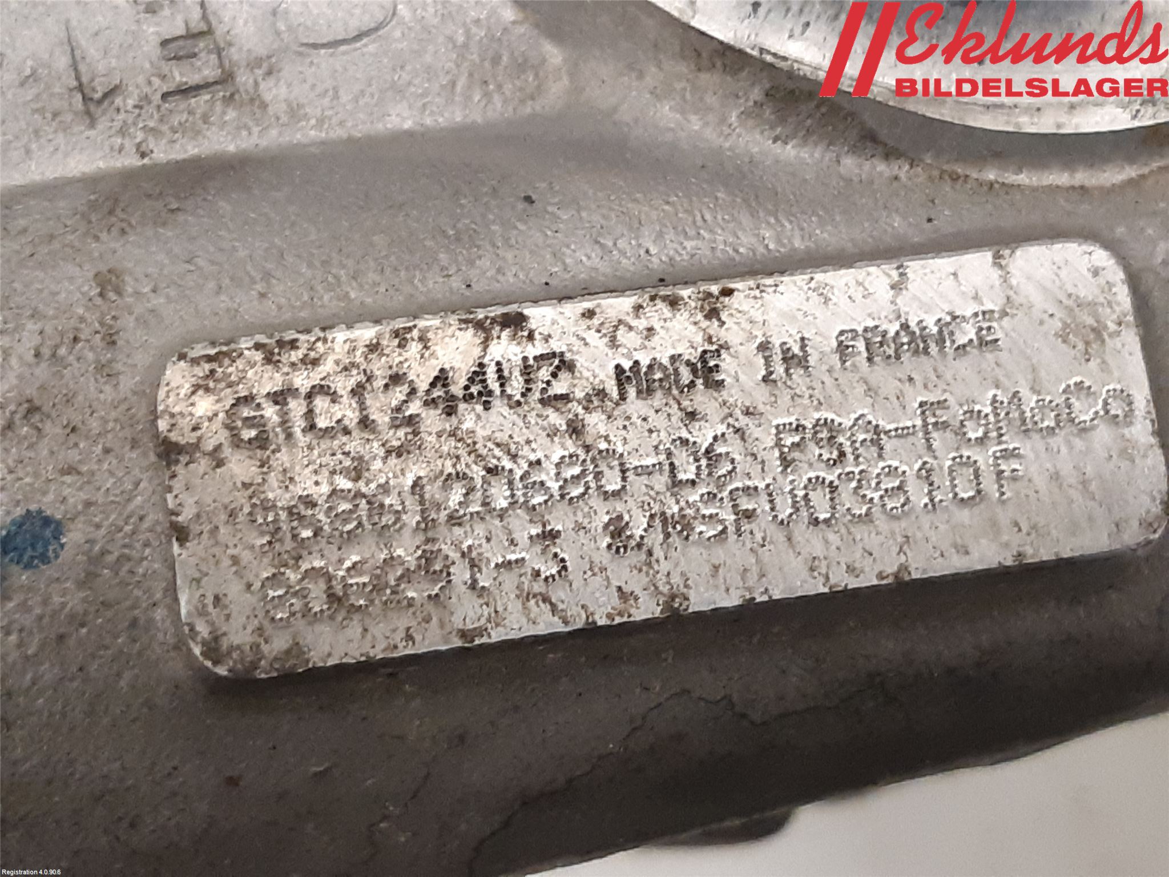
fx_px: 878
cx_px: 584
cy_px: 438
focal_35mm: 26
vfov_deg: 53.1
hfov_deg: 67.3
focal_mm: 3.93
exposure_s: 1/25
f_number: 1.7
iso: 320
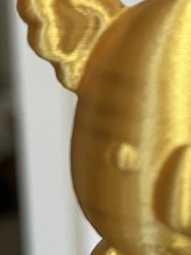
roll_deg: -1.3
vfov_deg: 20.3
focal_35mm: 96
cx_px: 240
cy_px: 184
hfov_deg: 14.8
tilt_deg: -16.2
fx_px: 707
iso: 125
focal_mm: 3.99
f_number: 1.8
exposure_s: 1/60
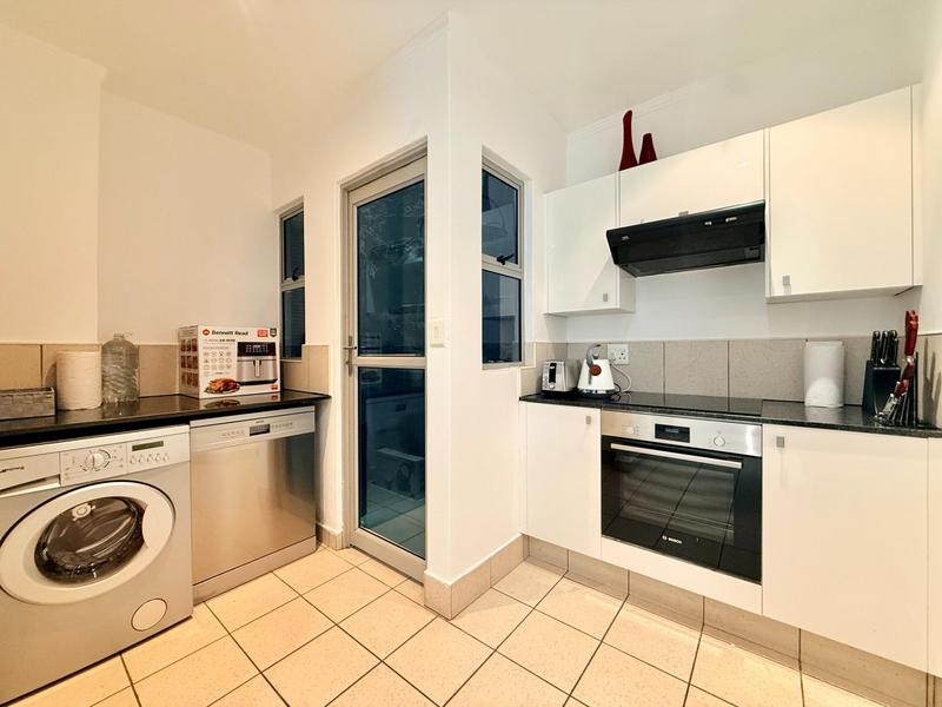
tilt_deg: -0.1
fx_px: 381
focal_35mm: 14
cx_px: 471
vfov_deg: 85.7
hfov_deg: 102.1
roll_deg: +0.9
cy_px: 354
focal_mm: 2.22
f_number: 2.2
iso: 320
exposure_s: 1/50
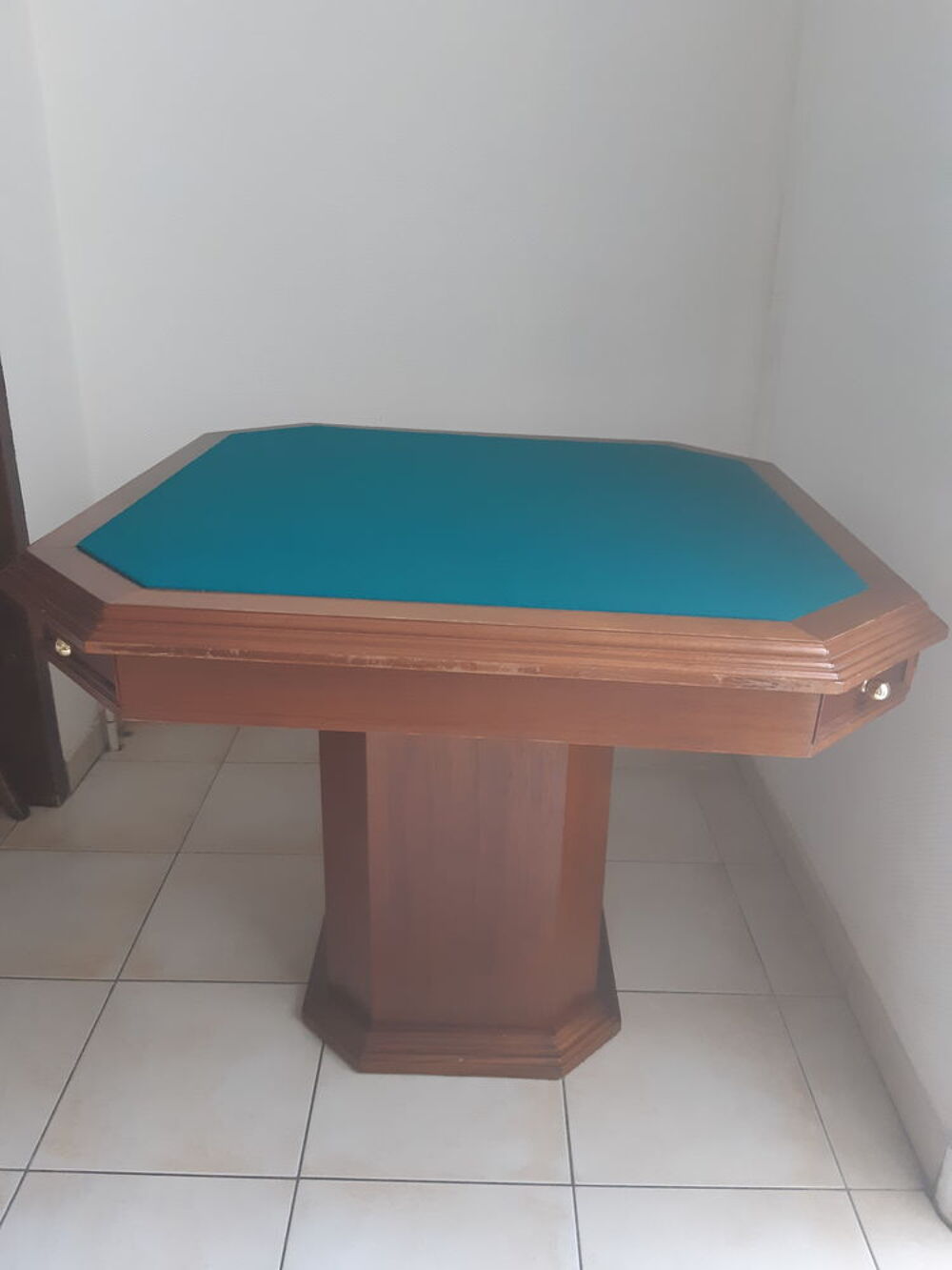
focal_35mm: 26
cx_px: 476
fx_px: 953
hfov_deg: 53.1
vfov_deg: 67.3
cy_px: 635
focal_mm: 3.93
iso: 200
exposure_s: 1/50
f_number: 1.7
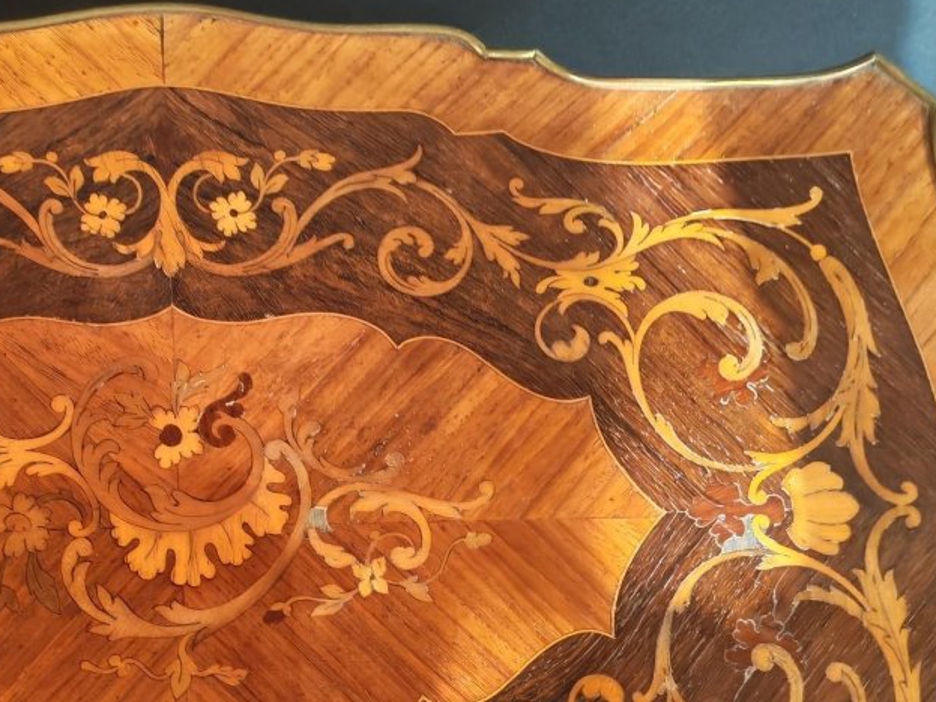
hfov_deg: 35.4
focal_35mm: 52
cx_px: 161
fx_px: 1406
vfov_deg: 27.8
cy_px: 489
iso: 2500
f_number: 1.9
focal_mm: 6.12
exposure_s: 1/33
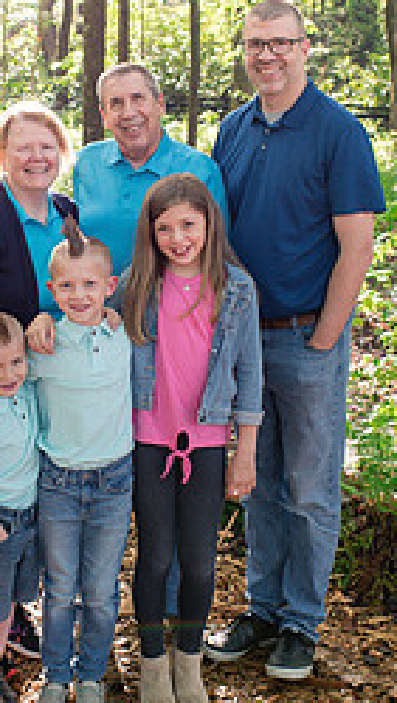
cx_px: 130
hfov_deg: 18.2
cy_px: 276
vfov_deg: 31.8
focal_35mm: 66
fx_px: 1233
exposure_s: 1/250
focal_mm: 35
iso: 800
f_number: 5.6
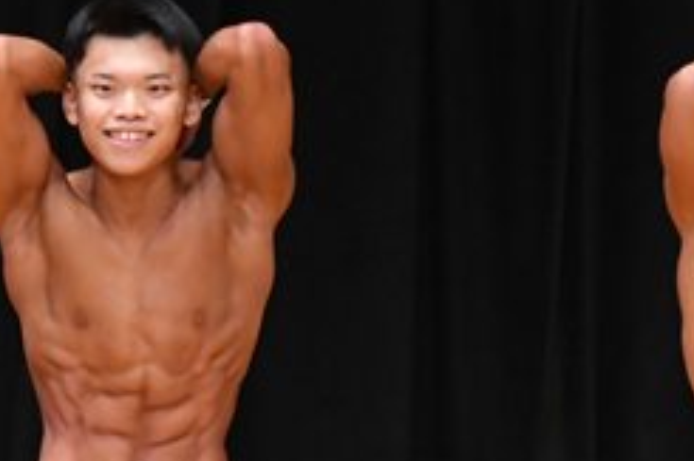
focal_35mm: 901
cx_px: 75
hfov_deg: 2.3
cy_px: 577
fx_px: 17357
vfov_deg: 1.5
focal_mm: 190
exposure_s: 1/400
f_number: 5.6
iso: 4000
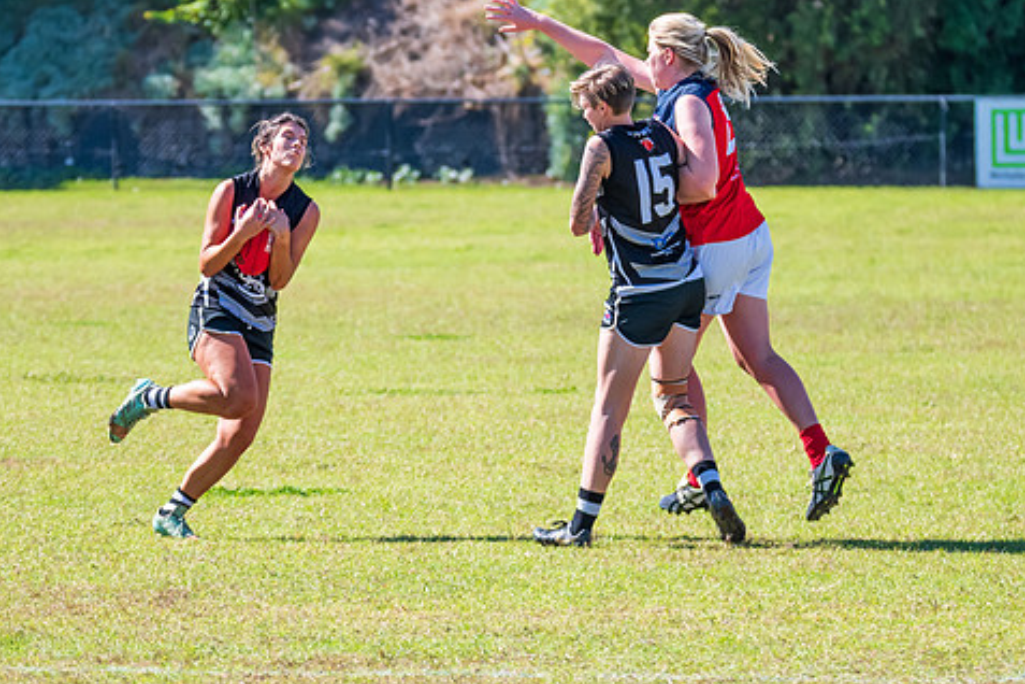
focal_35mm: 433
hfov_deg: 4.8
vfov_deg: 3.2
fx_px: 12328
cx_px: 502
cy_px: 248
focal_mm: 220
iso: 800
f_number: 6.3
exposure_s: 1/2000
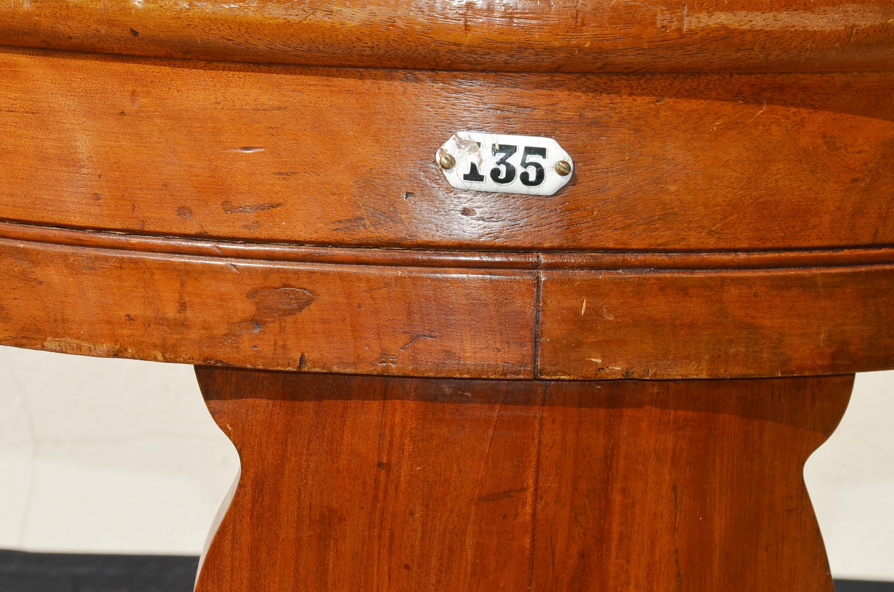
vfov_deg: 10.2
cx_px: 420
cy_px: 264
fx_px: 3321
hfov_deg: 15.3
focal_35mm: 134
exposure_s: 1/250
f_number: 9
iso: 100
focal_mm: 70
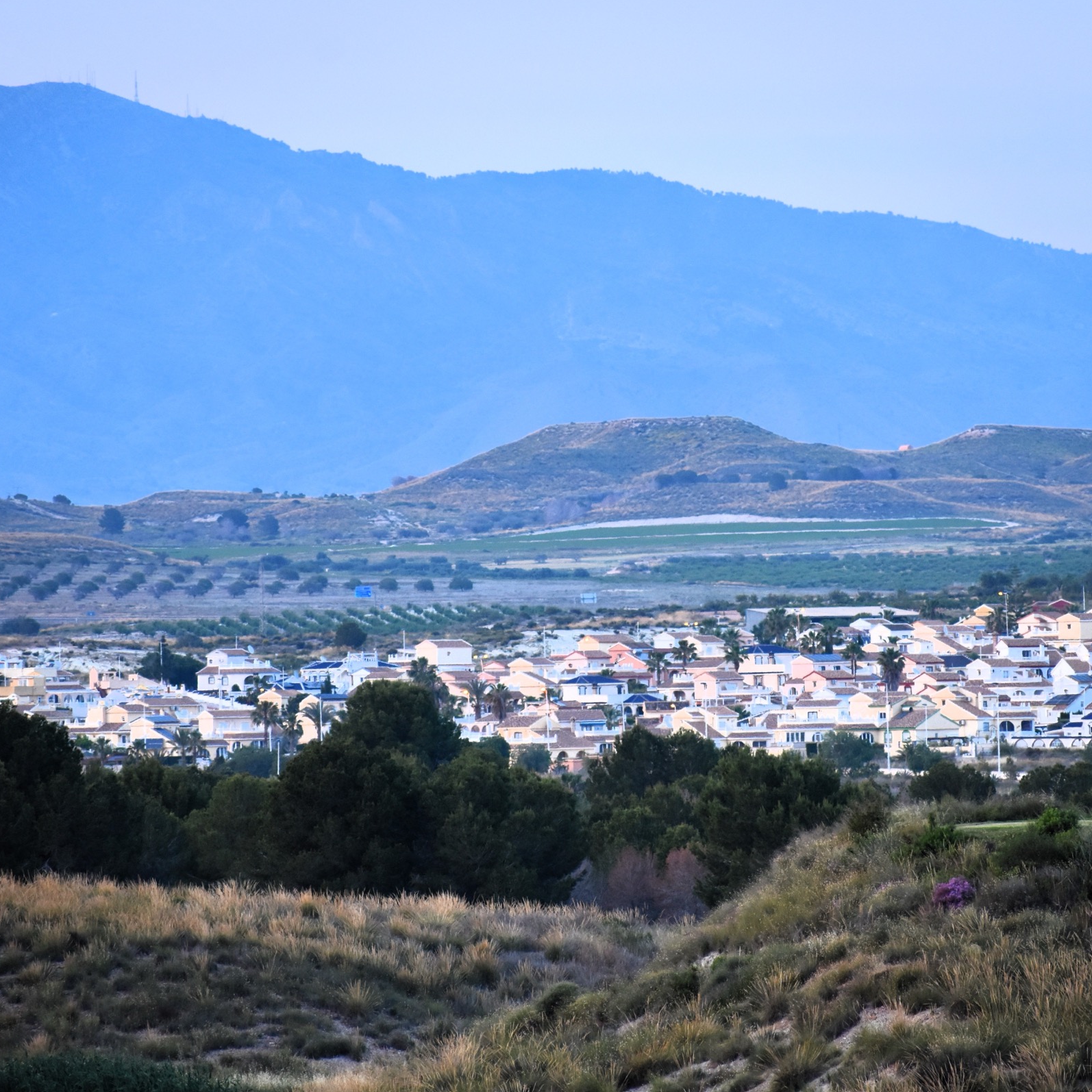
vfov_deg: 4.3
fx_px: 14383
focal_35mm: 403
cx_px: 586
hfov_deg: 4.3
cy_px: 545
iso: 900
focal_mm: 210
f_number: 5.3
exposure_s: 1/125
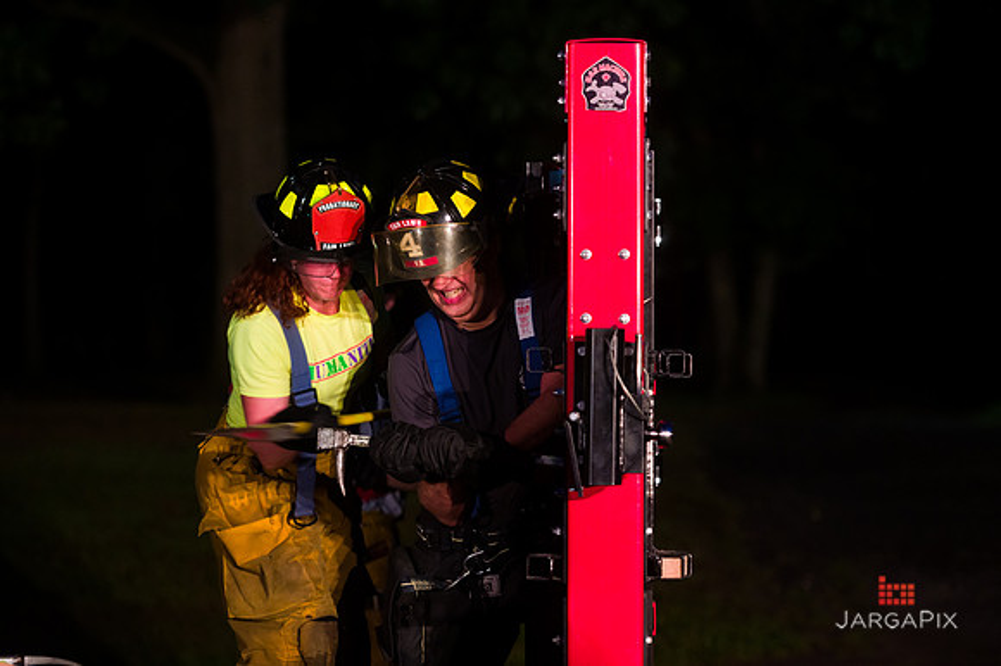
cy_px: 333
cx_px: 500
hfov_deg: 16.8
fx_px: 3390
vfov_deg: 11.2
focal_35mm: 122
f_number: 3.2
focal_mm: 122
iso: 3200
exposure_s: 1/125
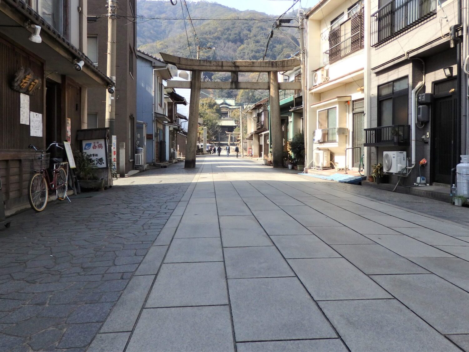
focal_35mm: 25
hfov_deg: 69.4
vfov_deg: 54.9
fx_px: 339
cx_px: 234
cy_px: 176
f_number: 3
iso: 125
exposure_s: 1/800
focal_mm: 4.5
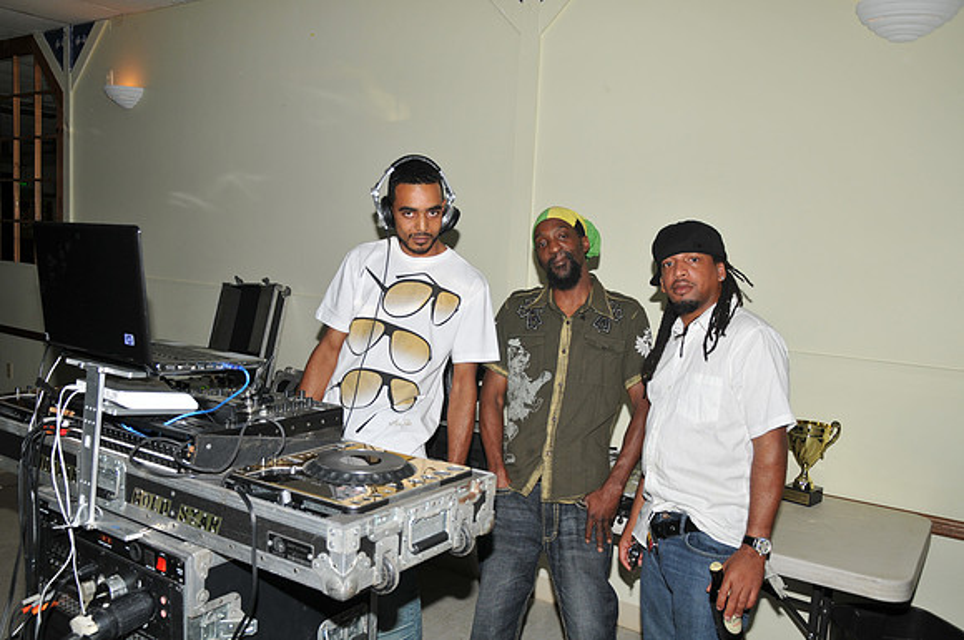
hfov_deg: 62.0
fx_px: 802
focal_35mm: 30
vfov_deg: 43.5
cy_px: 320
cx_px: 482
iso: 200
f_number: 5
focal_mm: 20
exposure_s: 1/60
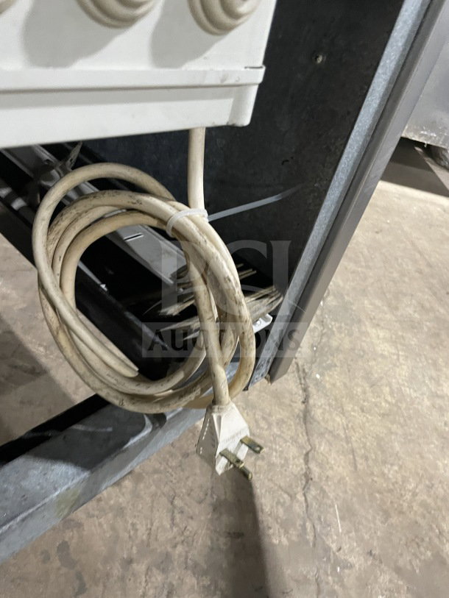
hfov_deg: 53.1
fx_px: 450
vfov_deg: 67.3
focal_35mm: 26
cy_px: 299
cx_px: 224
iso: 500
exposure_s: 1/59
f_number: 1.6
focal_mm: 4.2
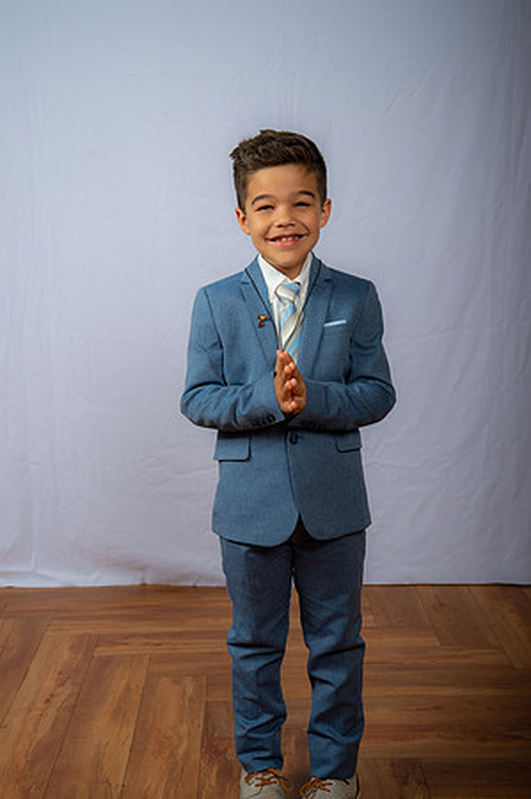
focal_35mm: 55
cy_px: 400
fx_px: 1220
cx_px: 266
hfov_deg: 24.6
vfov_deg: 36.3
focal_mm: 55
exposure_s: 1/200
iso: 250
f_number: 6.3
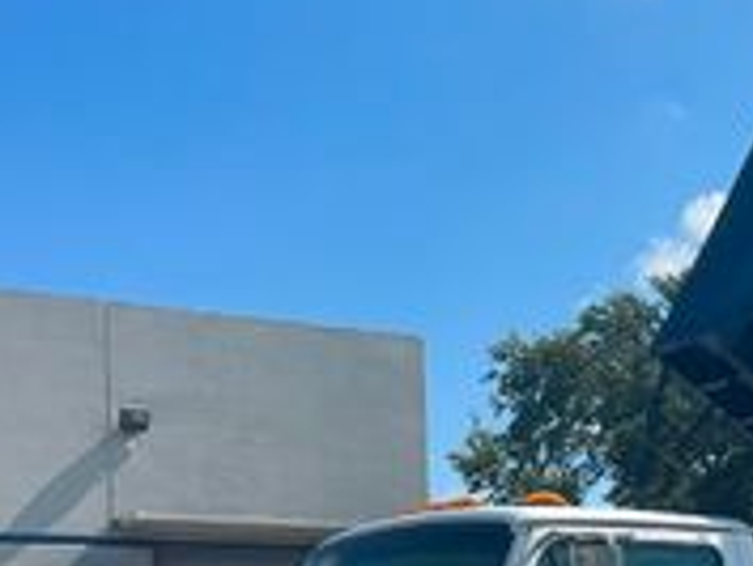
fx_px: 2046
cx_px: 936
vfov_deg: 15.3
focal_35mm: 94
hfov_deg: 19.5
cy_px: 647
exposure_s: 1/5587
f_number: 1.5
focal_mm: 5.7
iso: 50
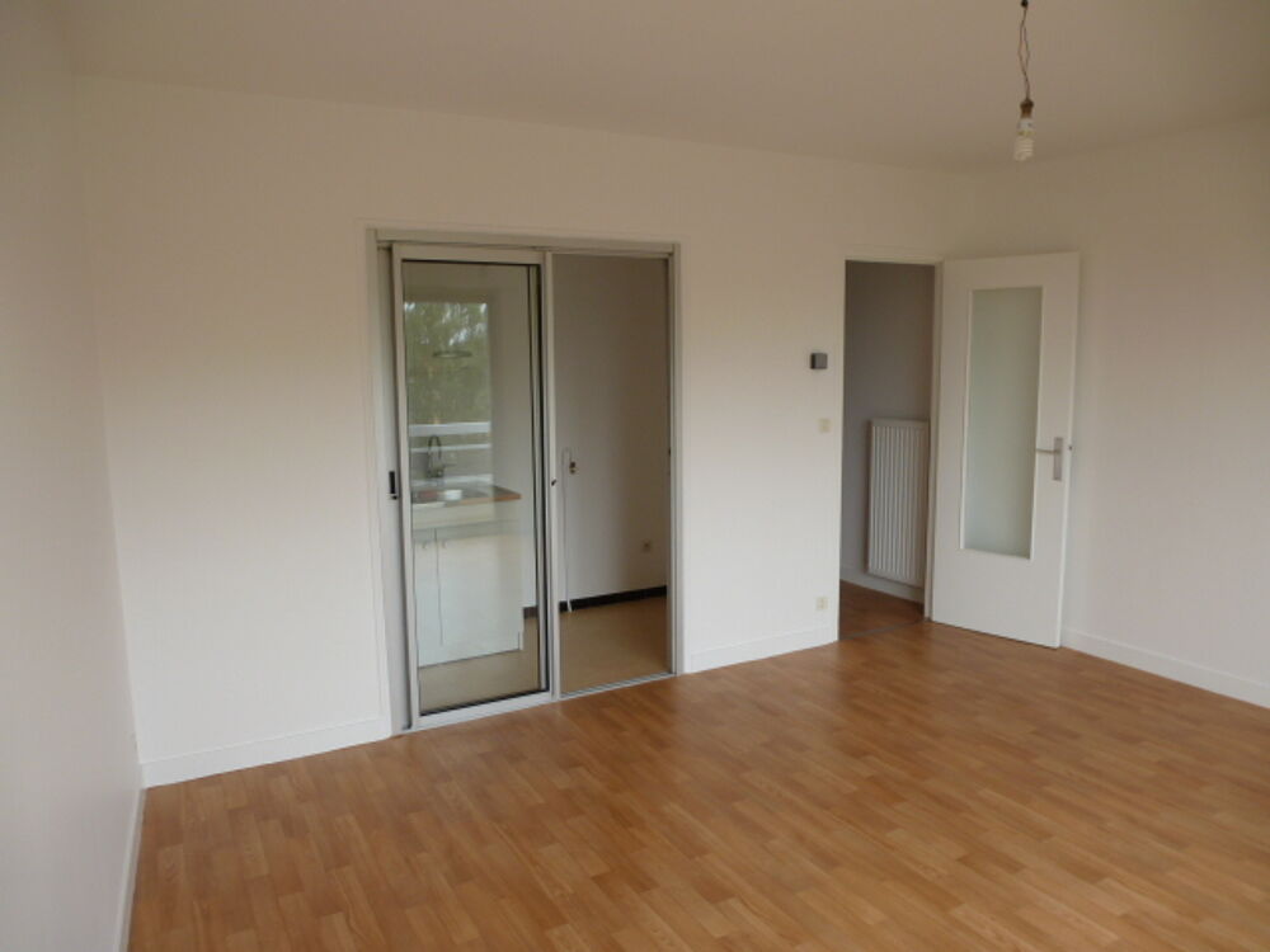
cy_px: 476
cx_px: 635
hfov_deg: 71.6
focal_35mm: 24
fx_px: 881
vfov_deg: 56.8
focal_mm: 4.3
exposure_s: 1/80
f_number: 3.3
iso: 100
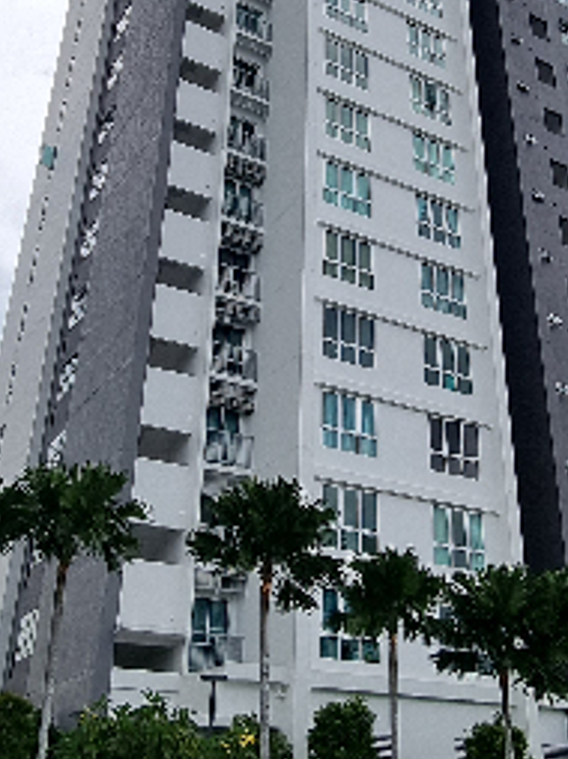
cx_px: 338
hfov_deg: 35.0
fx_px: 899
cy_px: 266
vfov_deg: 45.3
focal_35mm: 41
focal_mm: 2.2
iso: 50
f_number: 2.2
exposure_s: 1/2616
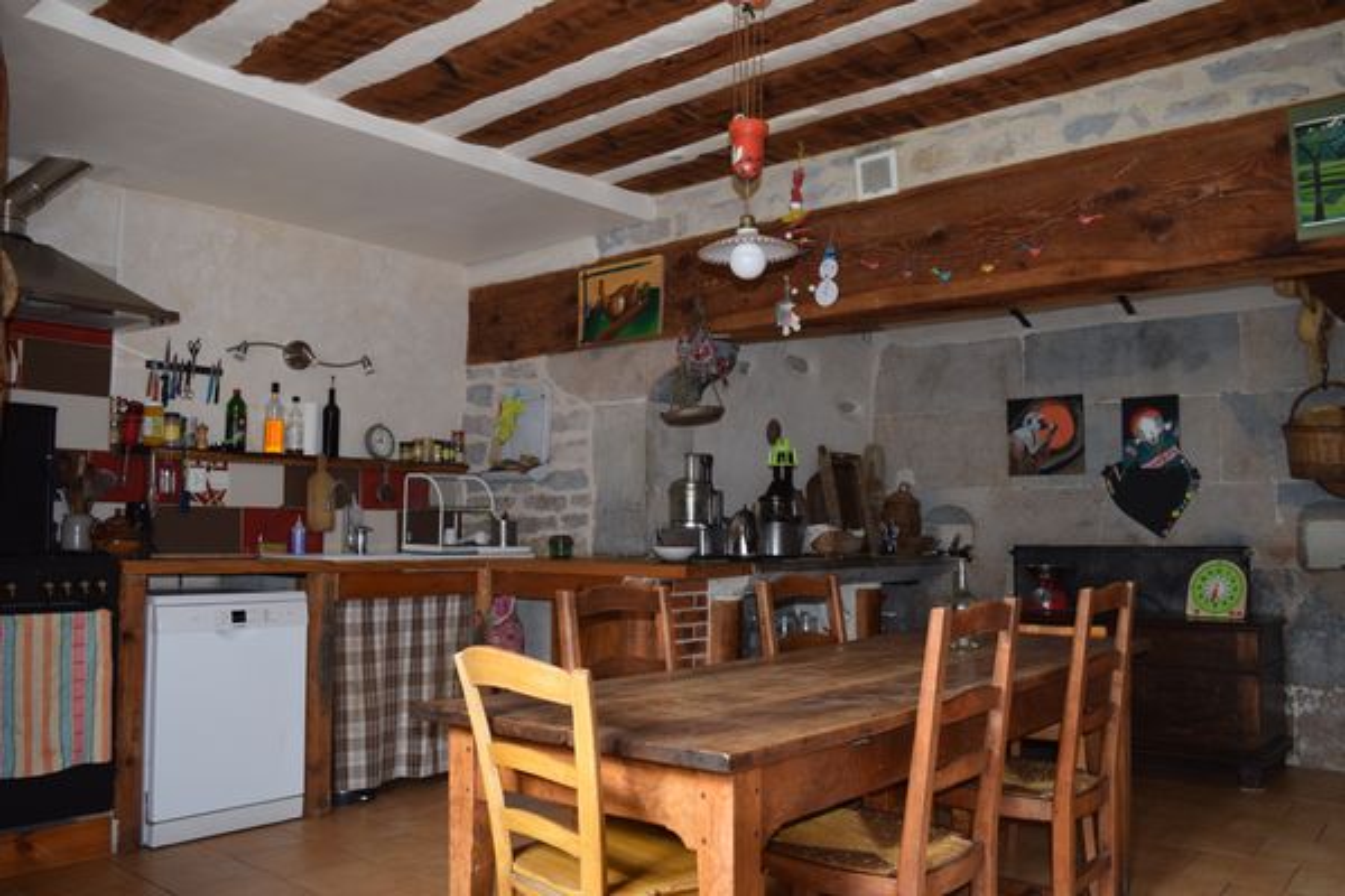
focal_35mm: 27
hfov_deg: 67.4
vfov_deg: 47.9
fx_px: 1009
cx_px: 672
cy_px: 448
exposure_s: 1/80
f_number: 4.5
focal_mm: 18
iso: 800
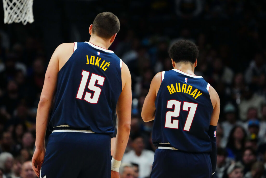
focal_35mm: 411
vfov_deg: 3.3
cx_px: 133
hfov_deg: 5.0
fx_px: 3037
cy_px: 89
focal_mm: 411
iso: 12800
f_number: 6.3
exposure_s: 1/1250
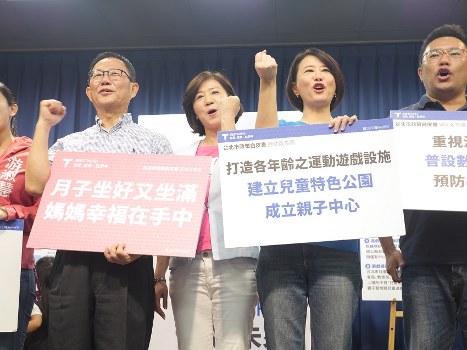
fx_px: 701
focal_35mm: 52
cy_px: 175
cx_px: 234
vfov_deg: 28.0
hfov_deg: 36.8
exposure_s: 1/60
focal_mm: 26
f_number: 2.8
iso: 400
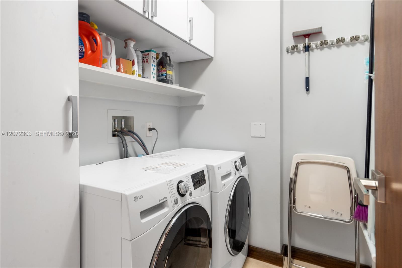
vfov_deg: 67.4
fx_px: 201
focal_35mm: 18
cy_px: 134
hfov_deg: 90.0
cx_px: 201
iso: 400
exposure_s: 1/1.25
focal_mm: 18
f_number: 8
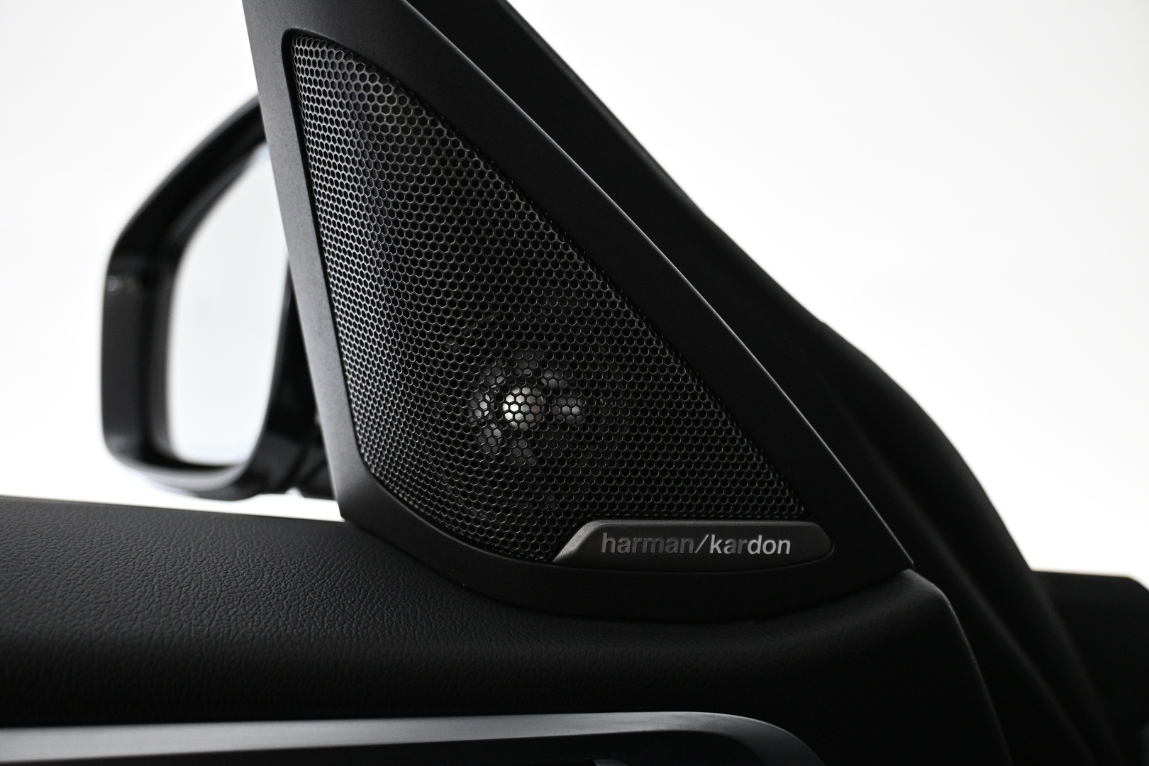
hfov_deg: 57.2
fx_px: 1053
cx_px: 574
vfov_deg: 40.0
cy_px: 383
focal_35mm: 33
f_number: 4
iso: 1600
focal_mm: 22
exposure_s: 1/60
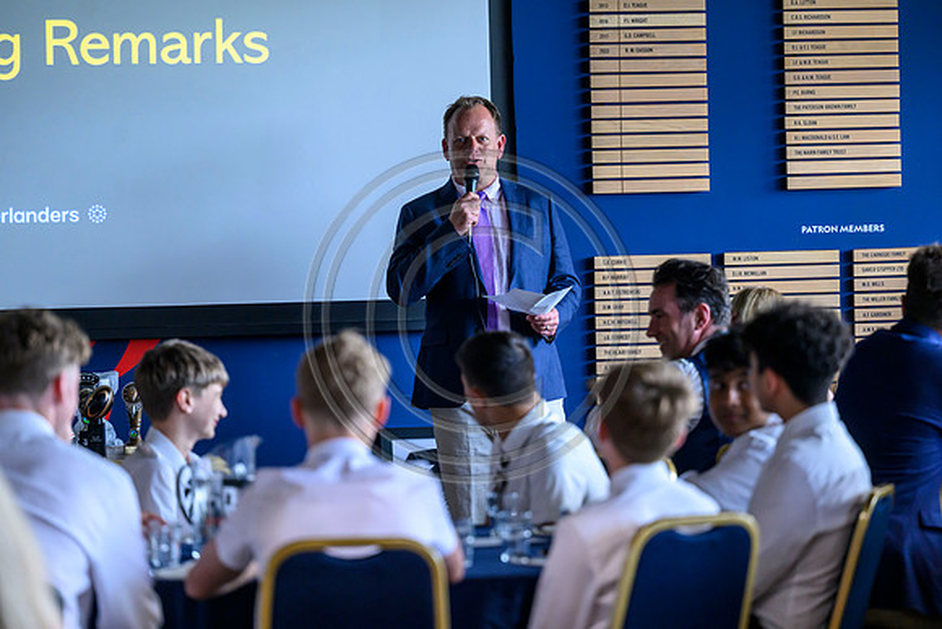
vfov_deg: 8.9
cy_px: 314
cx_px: 471
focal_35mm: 155
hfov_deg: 13.2
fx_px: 4057
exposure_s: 1/400
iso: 2500
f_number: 3.2
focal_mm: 155
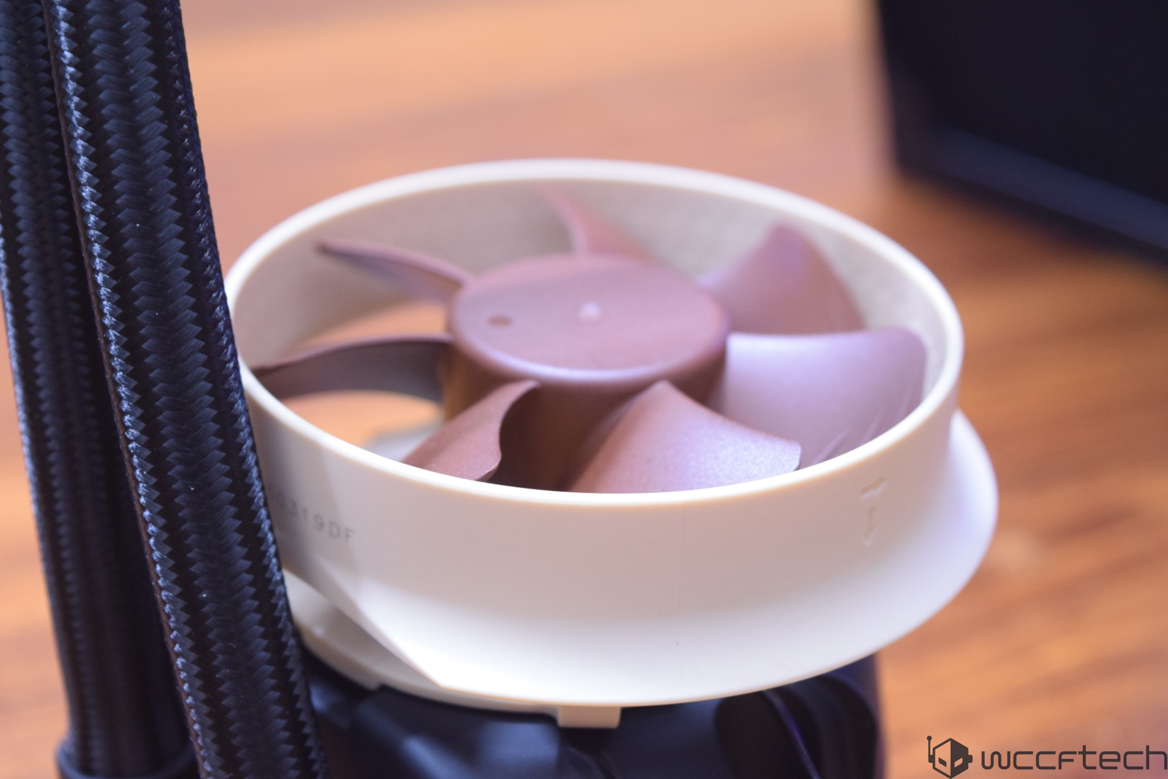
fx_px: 2433
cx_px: 584
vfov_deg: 18.2
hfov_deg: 27.0
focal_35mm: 75
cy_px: 390
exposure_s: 1/8
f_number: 5.6
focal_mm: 50
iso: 1600
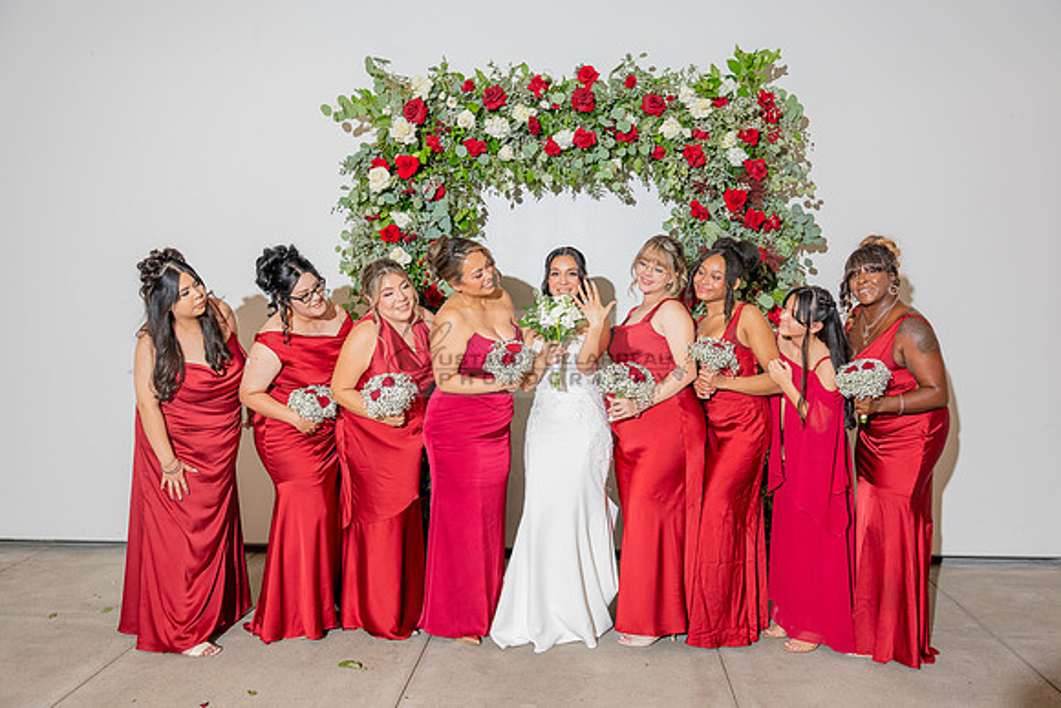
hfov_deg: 56.5
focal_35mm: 34
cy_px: 354
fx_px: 988
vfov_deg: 39.4
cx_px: 530
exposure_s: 1/200
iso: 800
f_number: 4
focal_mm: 33.5
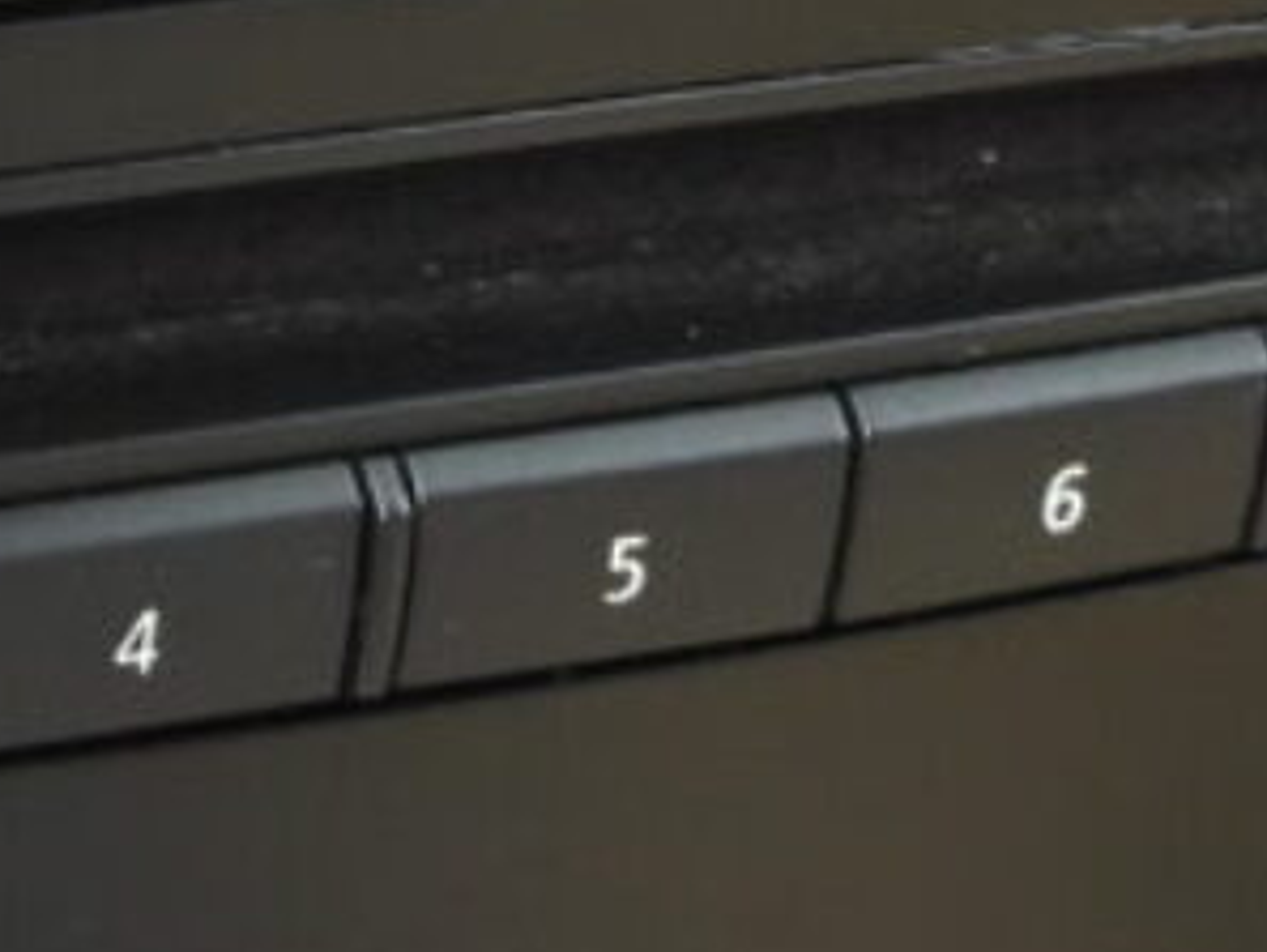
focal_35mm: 270
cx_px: 141
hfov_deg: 7.3
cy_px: -107
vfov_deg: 5.5
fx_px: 9886
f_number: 3.2
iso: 100
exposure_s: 1/40
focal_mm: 9
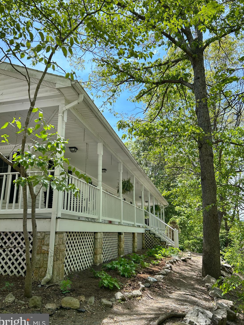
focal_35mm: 27
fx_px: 254
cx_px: 121
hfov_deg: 51.3
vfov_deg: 65.3
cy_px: 163
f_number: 1.5
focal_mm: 5.7
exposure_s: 1/1377
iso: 50
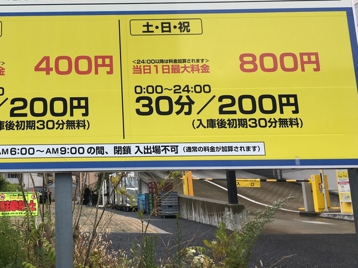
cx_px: 64
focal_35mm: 50
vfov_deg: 28.8
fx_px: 517
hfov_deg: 36.7
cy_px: 81
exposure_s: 1/164
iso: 25
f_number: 2.2
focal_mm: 4.15
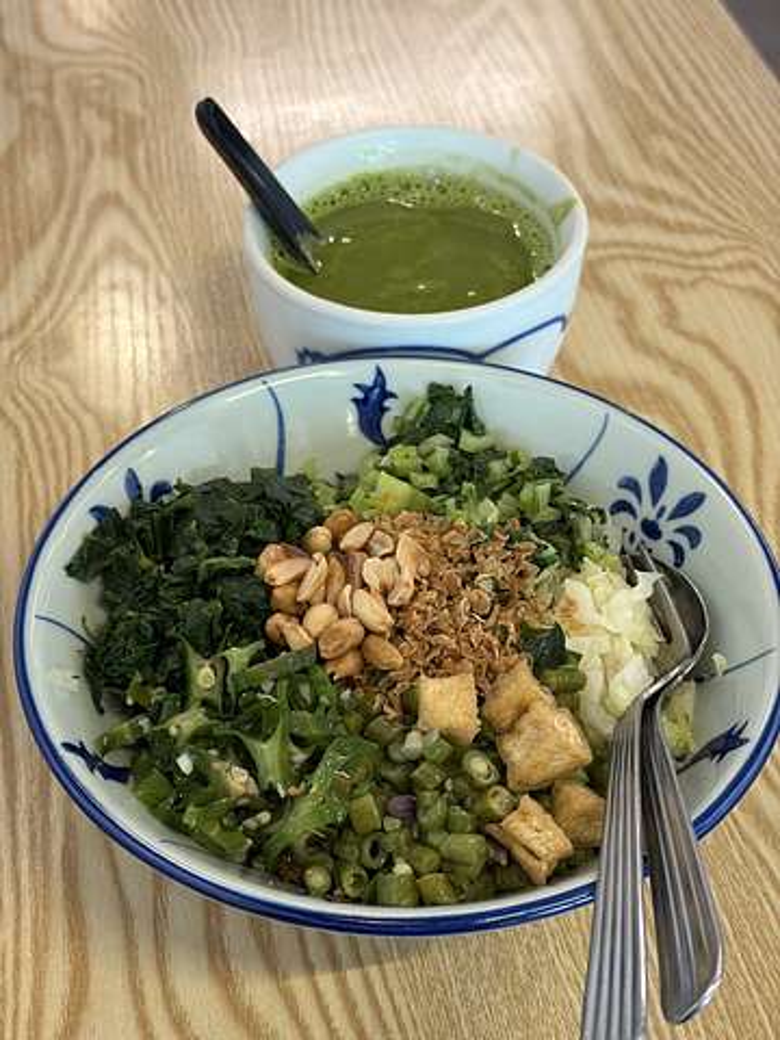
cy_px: 520
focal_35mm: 52
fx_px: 1562
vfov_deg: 36.8
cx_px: 390
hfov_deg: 28.0
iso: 125
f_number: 1.6
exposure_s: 1/50
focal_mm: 5.96
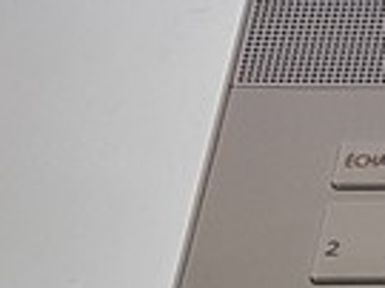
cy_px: 530
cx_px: 1310
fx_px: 2289
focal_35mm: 206
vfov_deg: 7.0
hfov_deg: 7.8
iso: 40
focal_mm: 4.2
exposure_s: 1/141
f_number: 1.7
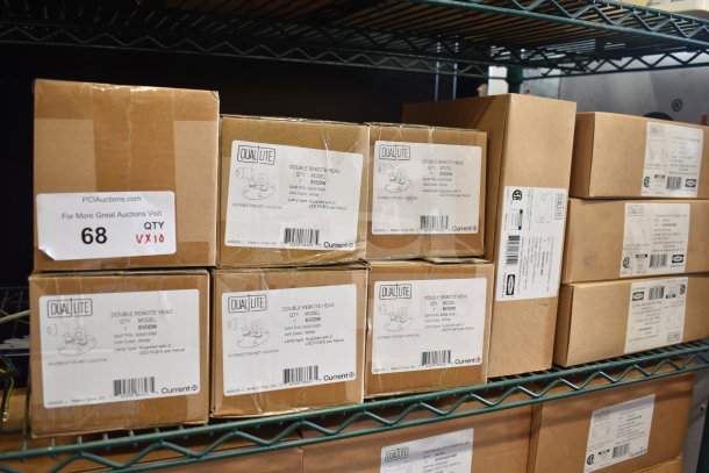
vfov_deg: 41.7
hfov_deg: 59.5
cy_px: 236
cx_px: 354
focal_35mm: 32
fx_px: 620
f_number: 3.8
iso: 640
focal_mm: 21
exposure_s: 1/30
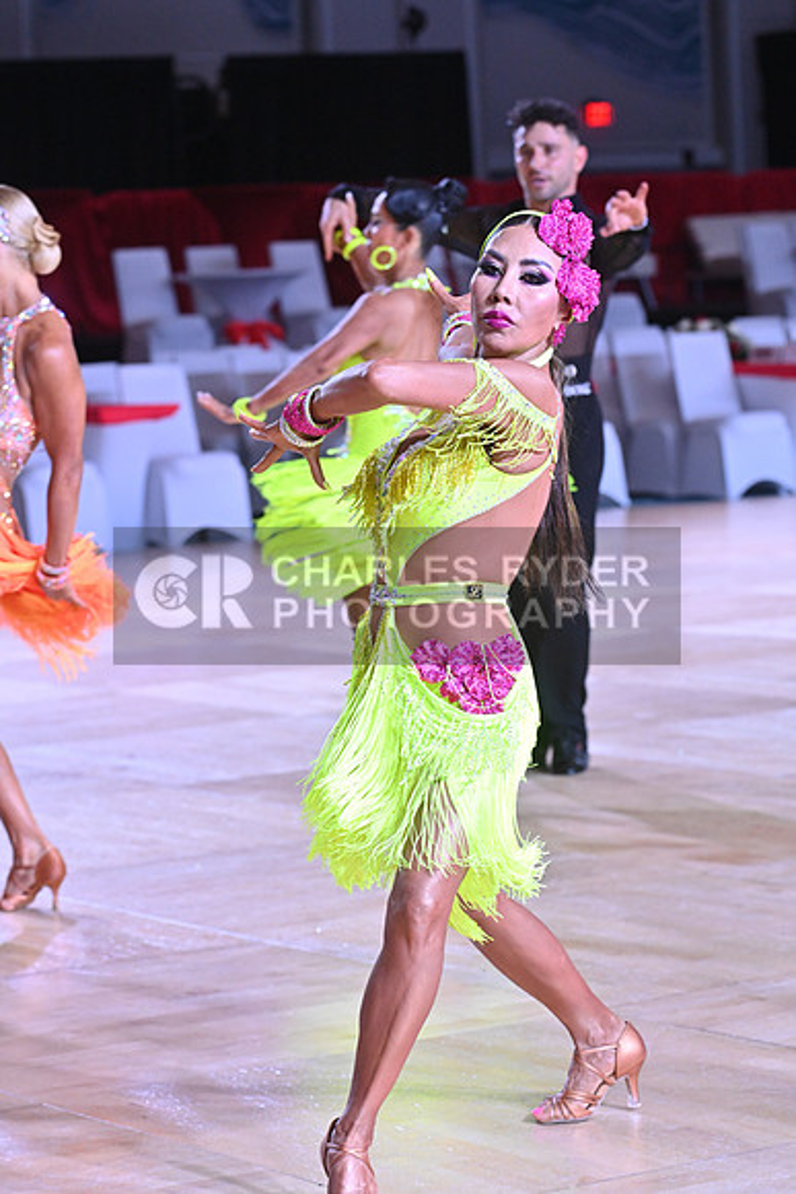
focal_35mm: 120
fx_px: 3977
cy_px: 597
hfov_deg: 11.4
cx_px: 398
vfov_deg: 17.1
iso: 3200
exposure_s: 1/400
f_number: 6.3
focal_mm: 120
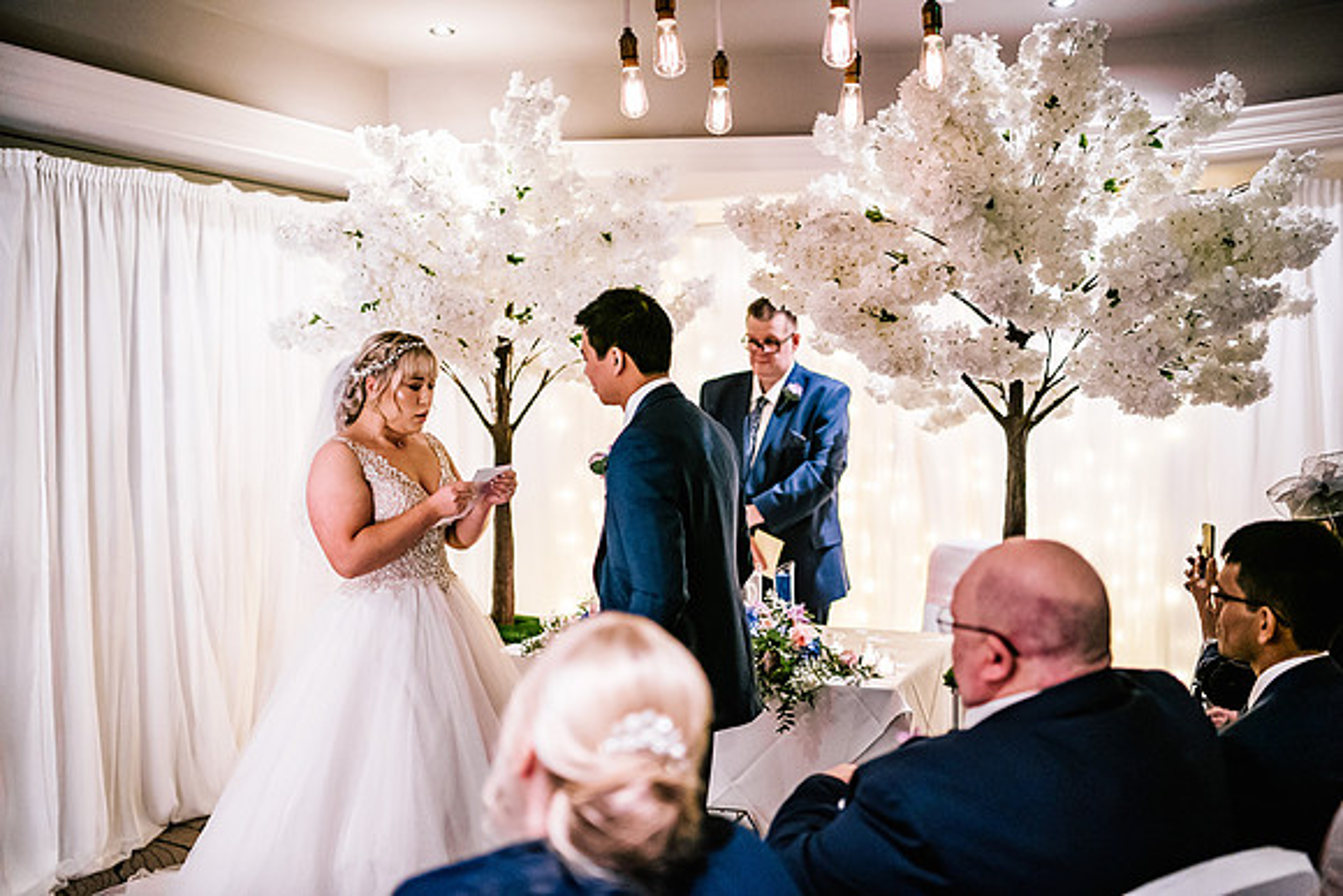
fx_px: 1306
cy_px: 448
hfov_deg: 54.4
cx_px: 672
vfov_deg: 37.9
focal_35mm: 35
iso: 2500
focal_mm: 35
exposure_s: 1/250
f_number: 1.4
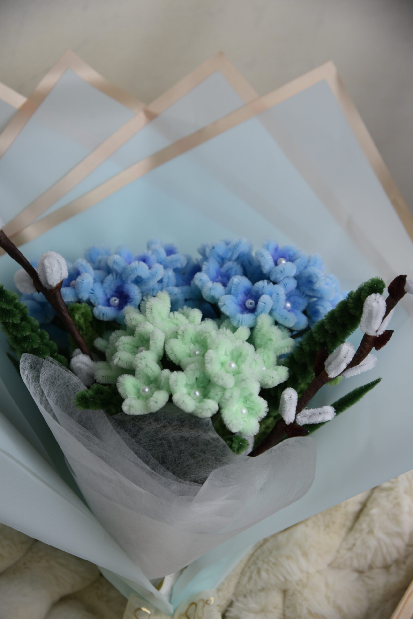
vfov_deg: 26.0
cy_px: 310
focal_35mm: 78
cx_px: 206
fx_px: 1342
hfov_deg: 17.5
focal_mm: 78
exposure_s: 1/125
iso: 400
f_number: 5.6
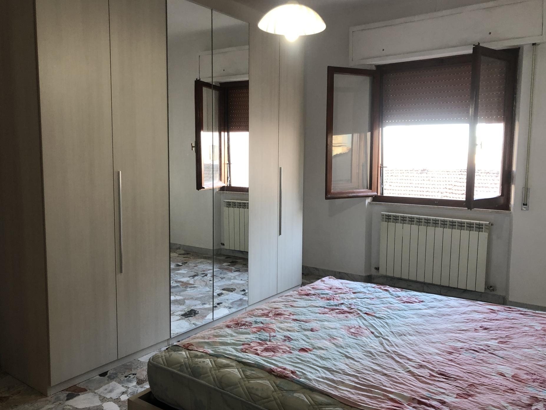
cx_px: 264
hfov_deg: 61.7
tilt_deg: -6.4
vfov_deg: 48.2
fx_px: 457
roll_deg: -0.2
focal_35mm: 29
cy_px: 202
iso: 32
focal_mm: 4
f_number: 1.8
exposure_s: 1/20
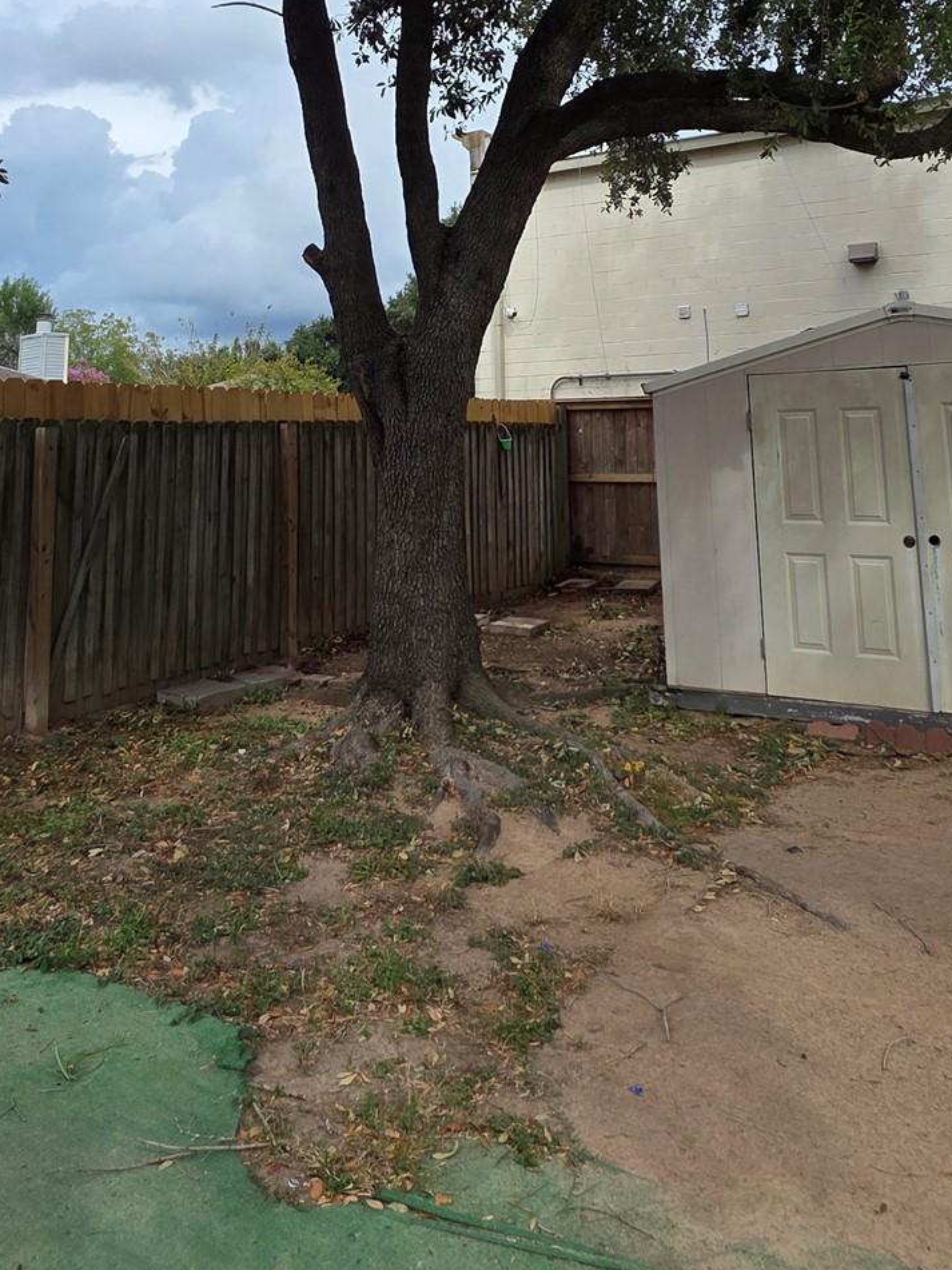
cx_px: 467
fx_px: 1027
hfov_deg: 49.7
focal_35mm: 28
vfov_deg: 59.5
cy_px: 292
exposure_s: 1/1654
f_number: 1.9
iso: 40
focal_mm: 2.2
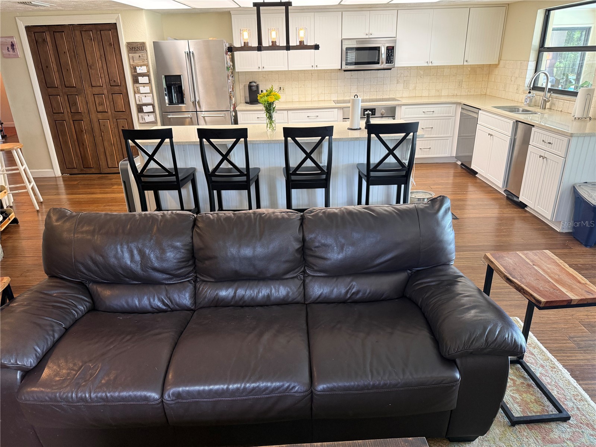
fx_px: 413
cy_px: 224
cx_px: 298
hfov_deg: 71.6
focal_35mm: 24
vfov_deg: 56.8
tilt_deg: -21.5
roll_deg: +1.1
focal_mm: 6.76
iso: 200
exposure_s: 1/60
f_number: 1.78
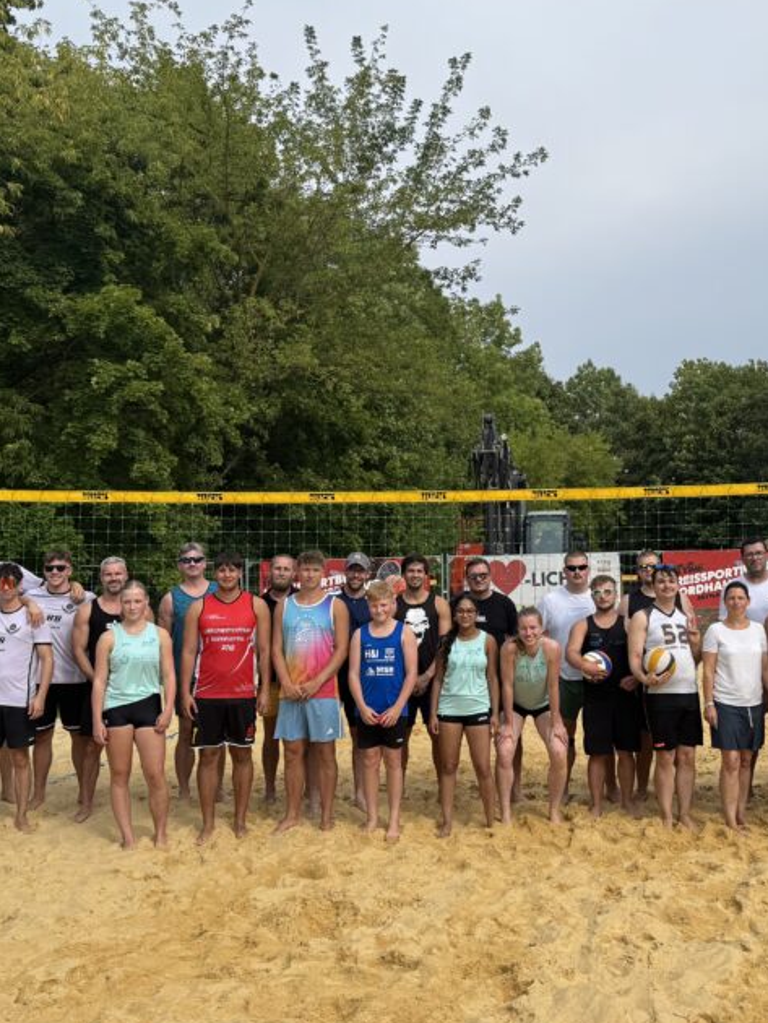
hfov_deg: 36.4
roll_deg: +0.2
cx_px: 516
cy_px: 526
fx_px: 1153
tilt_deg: +0.3
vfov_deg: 47.8
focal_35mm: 39
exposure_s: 1/4310
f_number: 1.78
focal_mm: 6.76
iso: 80
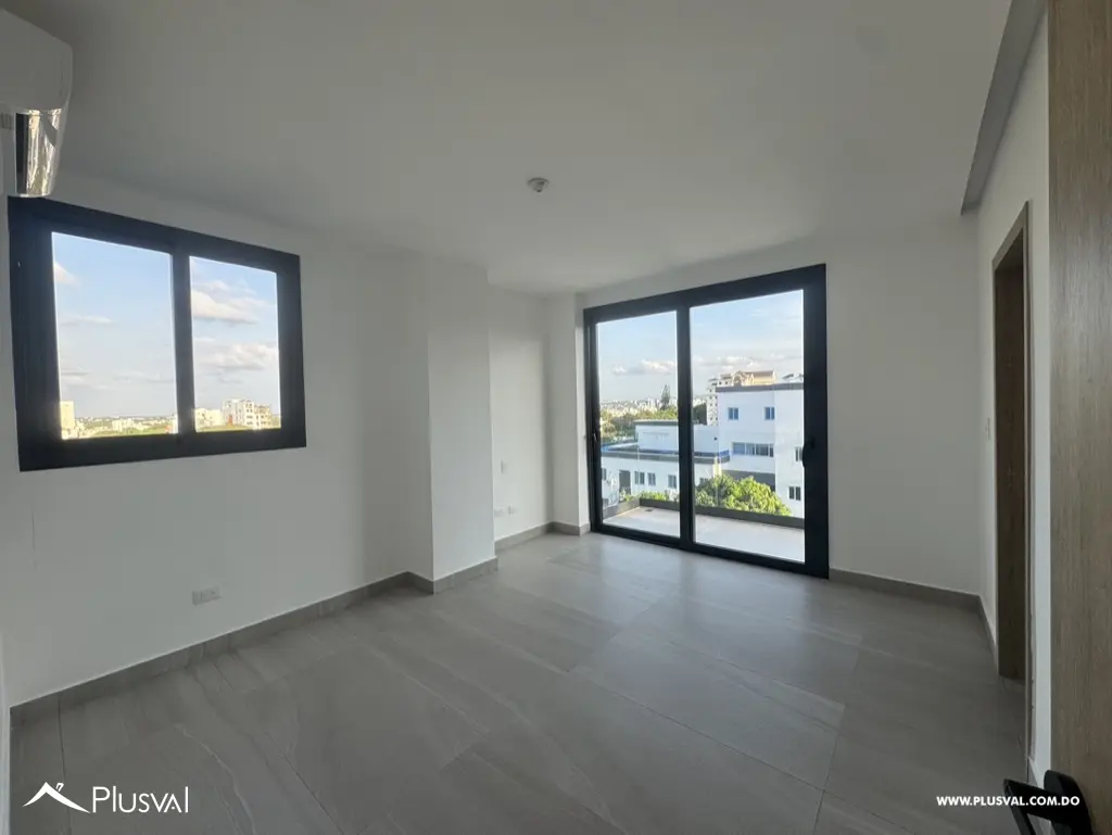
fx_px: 450
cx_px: 556
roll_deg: +1.1
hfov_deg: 102.0
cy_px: 418
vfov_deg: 85.7
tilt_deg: -1.9
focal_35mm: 14
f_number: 2.2
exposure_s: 1/316
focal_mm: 2.22
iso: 40
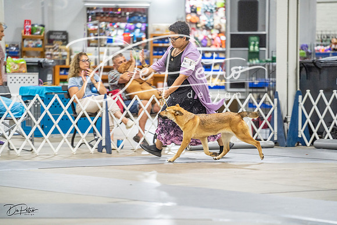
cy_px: 112
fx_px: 1751
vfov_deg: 7.3
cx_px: 168
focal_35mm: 187
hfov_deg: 11.0
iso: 3200
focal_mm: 187
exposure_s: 1/200
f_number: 2.8
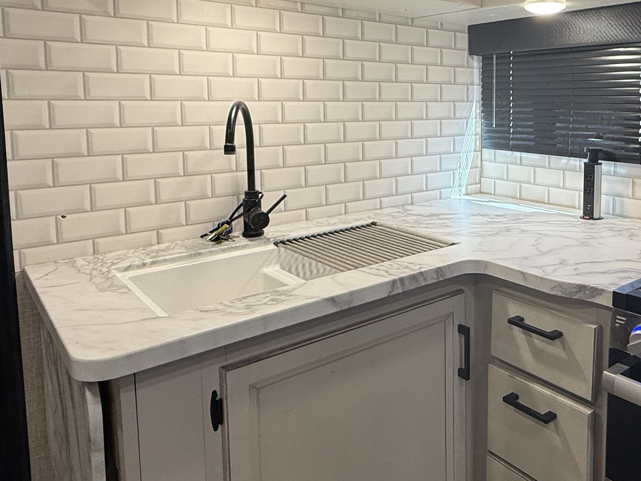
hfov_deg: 56.7
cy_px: 153
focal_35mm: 30
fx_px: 555
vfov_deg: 45.9
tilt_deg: -6.7
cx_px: 489
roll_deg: -0.3
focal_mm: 2.22
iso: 125
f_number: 2.2
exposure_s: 1/99
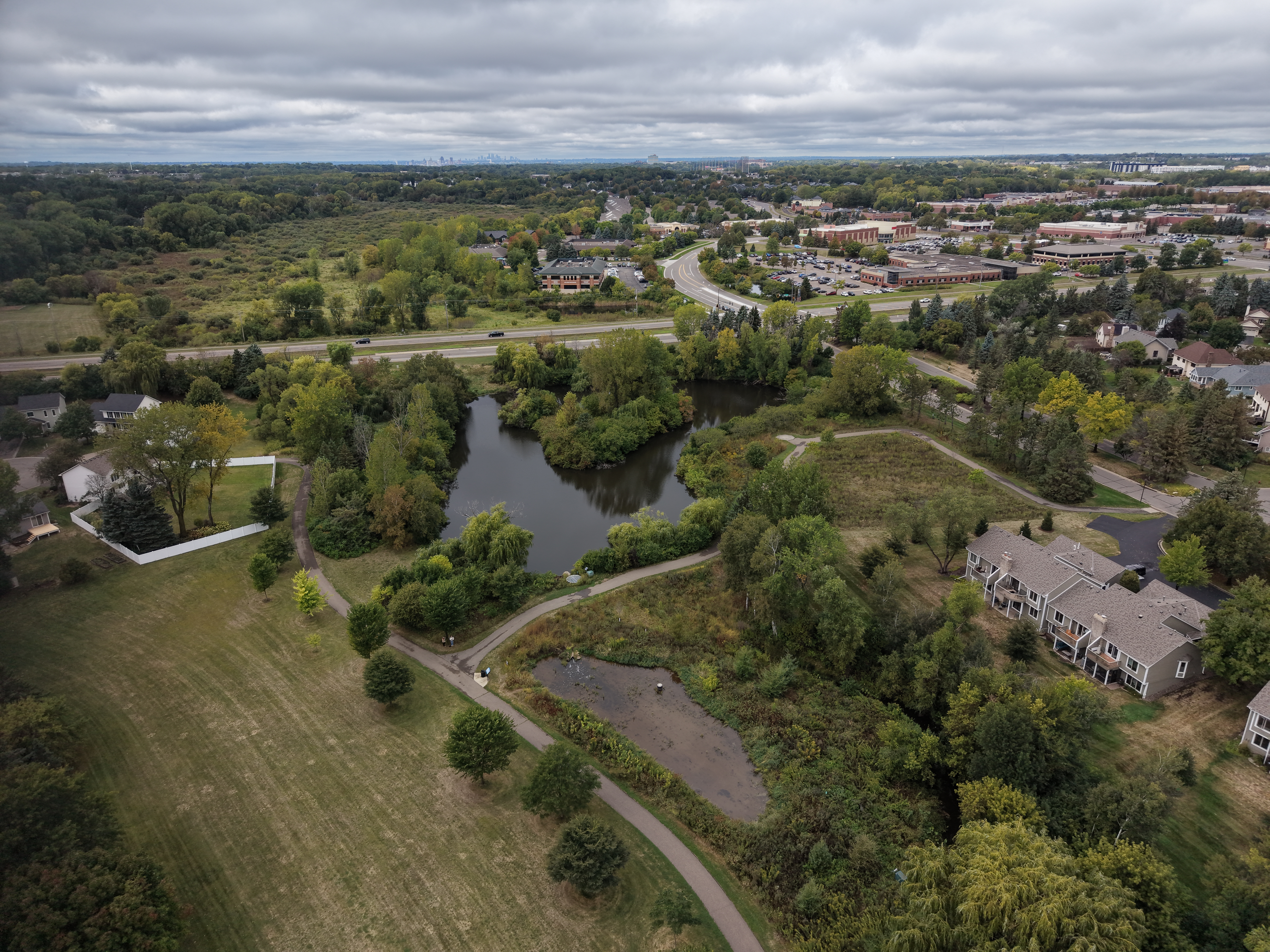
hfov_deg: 71.6
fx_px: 881
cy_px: 476
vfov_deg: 56.8
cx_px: 635
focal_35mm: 24
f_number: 1.8
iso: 200
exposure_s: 1/160
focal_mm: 8.67
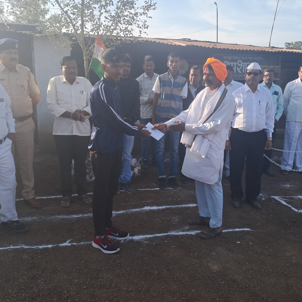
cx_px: 160
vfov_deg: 51.1
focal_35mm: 32
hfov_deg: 51.1
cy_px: 151
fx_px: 316
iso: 50
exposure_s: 1/381
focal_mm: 4
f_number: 1.8
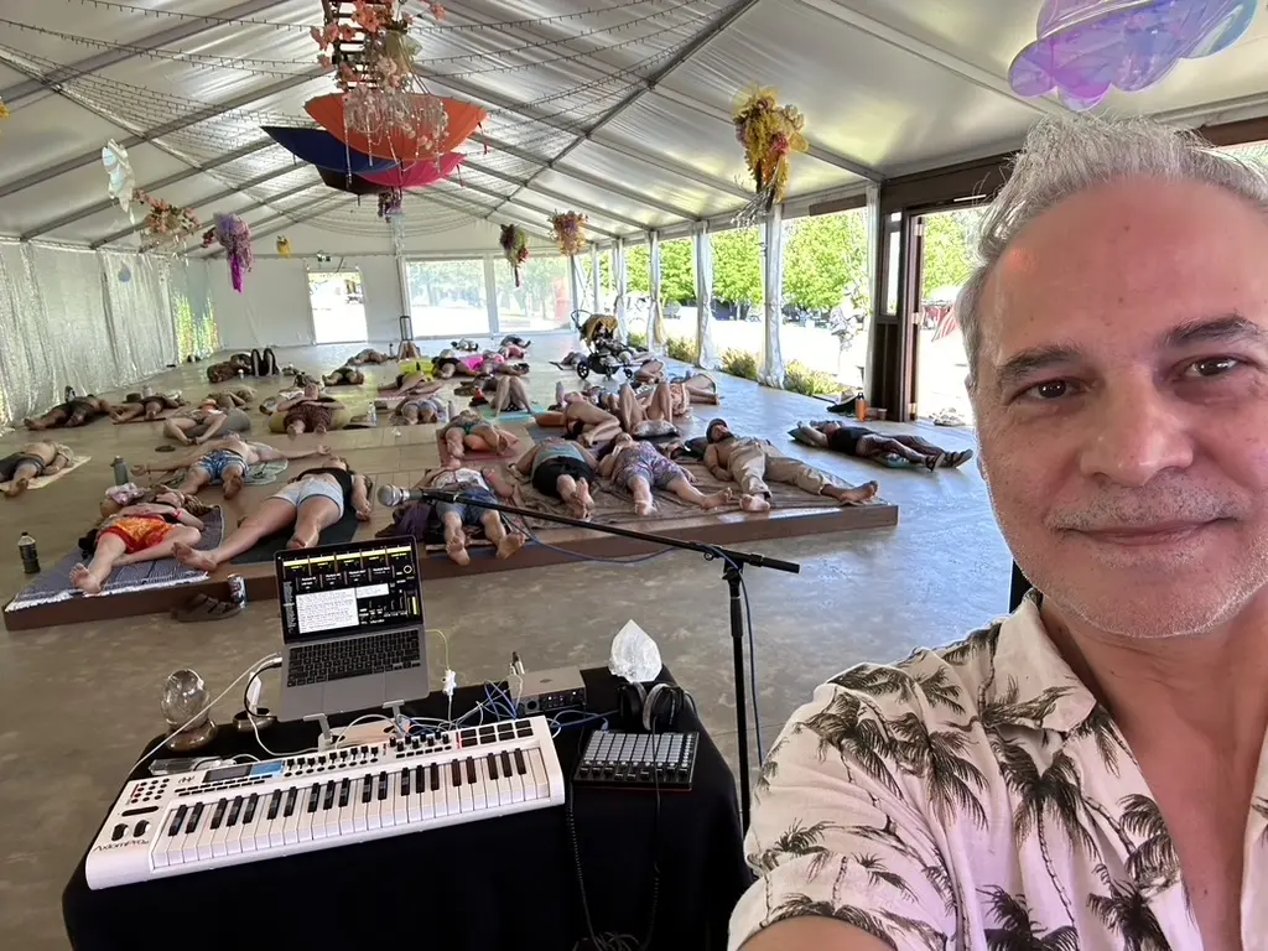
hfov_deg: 73.9
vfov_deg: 58.9
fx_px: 843
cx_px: 634
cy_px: 476
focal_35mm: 23
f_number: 1.9
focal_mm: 2.69
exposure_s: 1/102
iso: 80
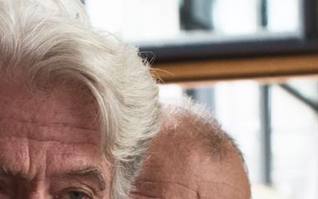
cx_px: 12
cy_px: 511
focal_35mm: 259
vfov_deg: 4.9
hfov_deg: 8.1
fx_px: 2244
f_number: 5.6
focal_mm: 50
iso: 1600
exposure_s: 1/30
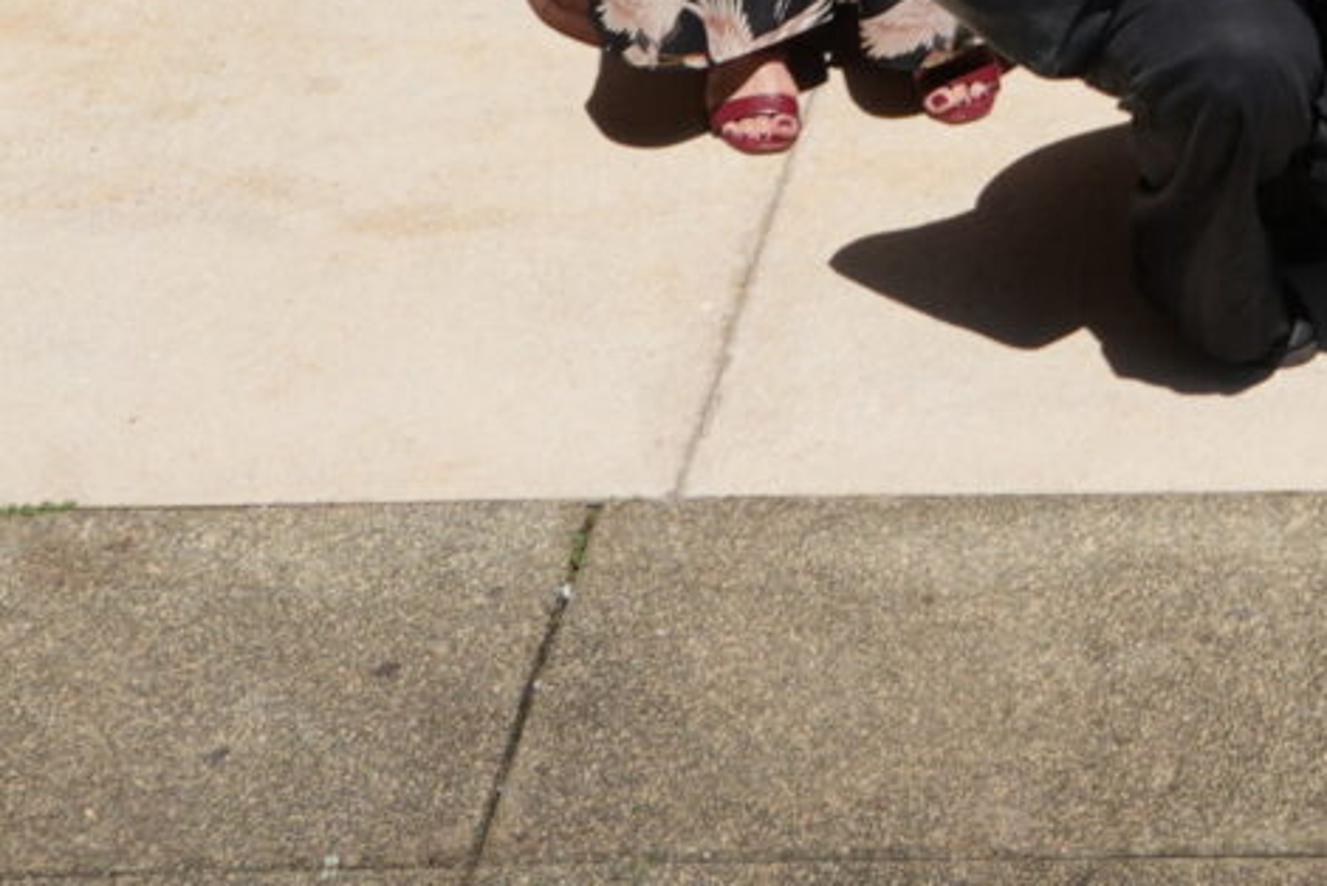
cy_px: -1333
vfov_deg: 4.0
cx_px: 3207
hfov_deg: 5.9
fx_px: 12345
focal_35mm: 335
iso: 100
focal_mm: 41
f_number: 6.3
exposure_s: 1/400
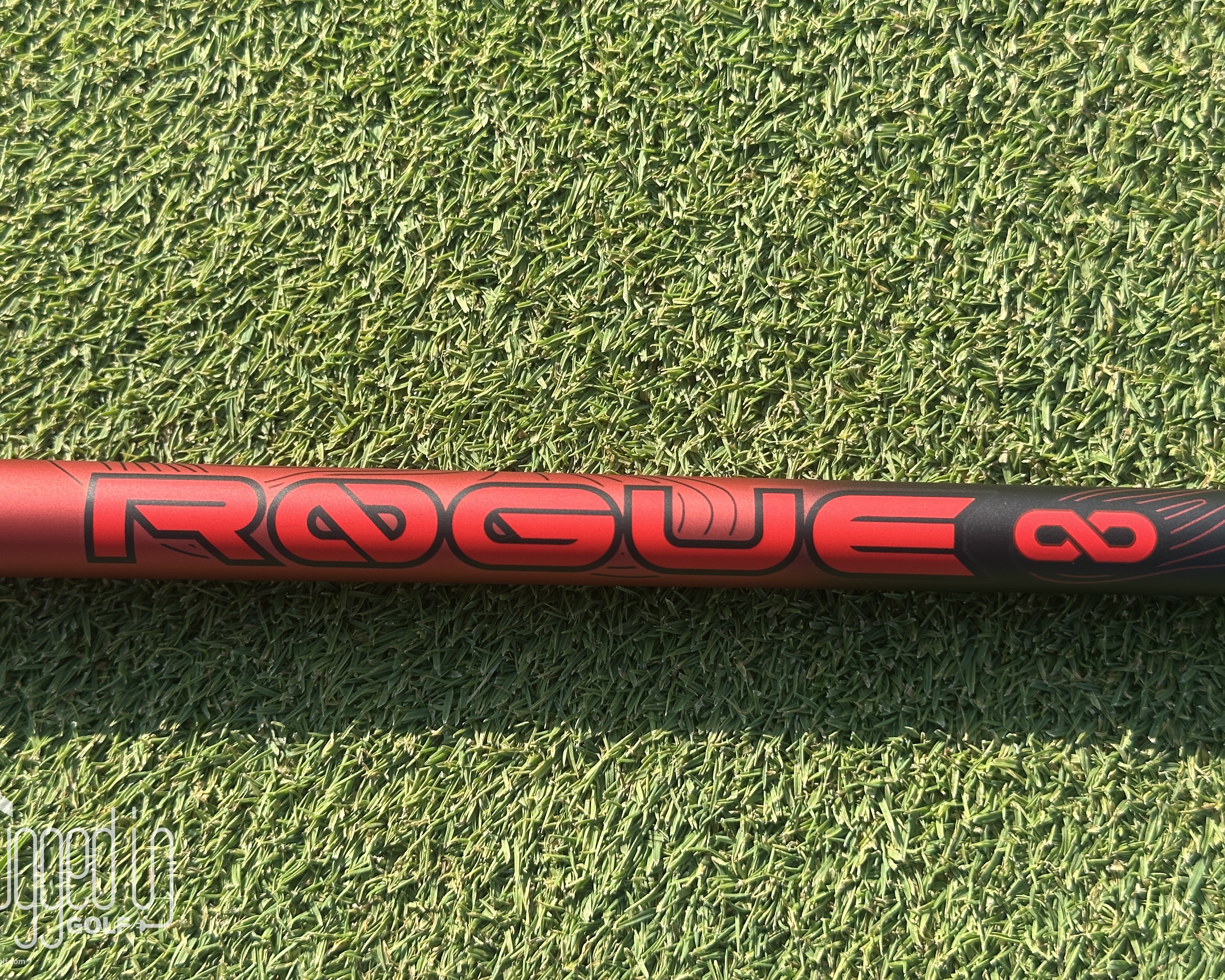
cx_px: 562
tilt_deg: -80.0
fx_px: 1849
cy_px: 482
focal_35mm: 51
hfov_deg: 36.6
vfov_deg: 29.7
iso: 64
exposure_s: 1/1414
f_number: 1.78
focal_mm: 6.86
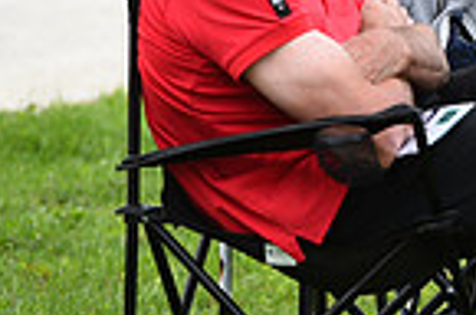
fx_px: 9776
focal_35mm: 741
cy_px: 13
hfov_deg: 2.8
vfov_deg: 1.8
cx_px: 890
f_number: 5
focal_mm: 185
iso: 280
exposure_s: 1/800
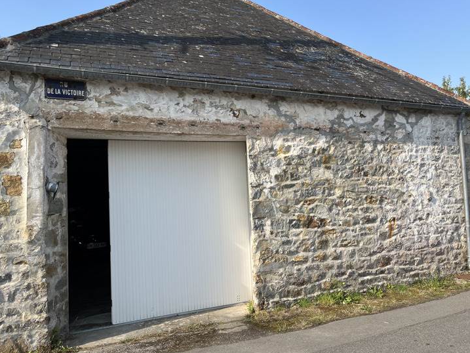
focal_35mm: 29
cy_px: 164
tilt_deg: +5.0
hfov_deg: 61.6
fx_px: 394
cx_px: 230
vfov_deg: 48.2
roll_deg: +2.1
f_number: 1.6
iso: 50
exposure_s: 1/2513
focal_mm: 5.1
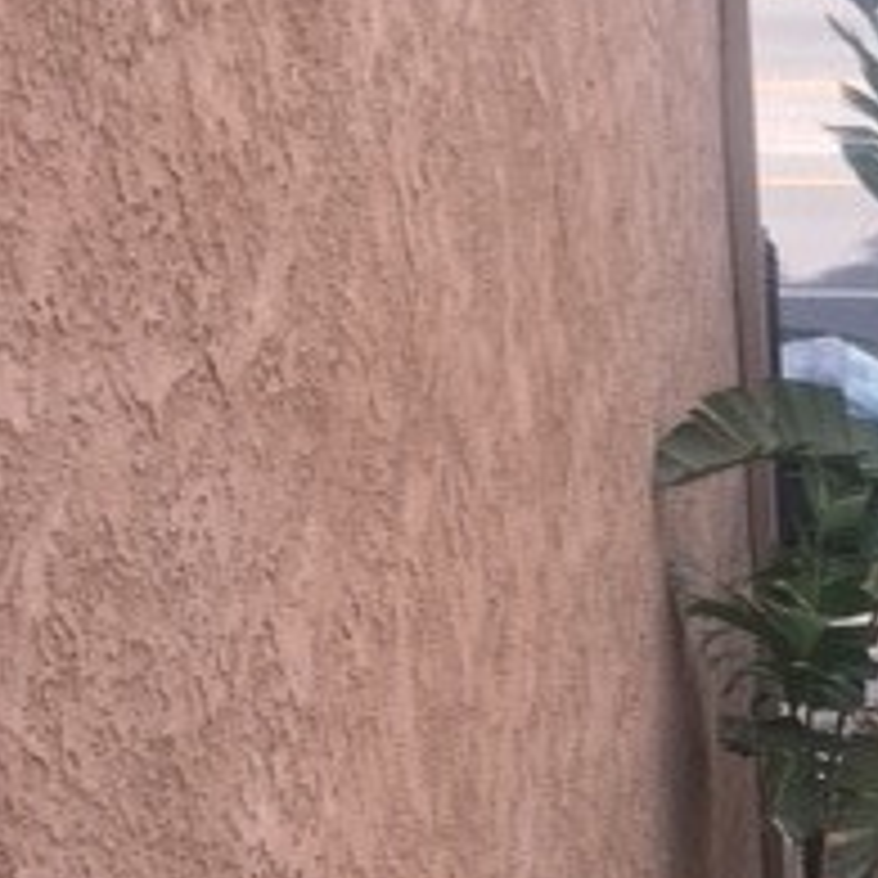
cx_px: 1036
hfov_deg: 19.5
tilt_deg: -36.7
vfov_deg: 19.6
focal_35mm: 84
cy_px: 1018
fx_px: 2410
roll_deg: +3.3
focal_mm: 4.15
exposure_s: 1/311
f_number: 2.2
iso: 25
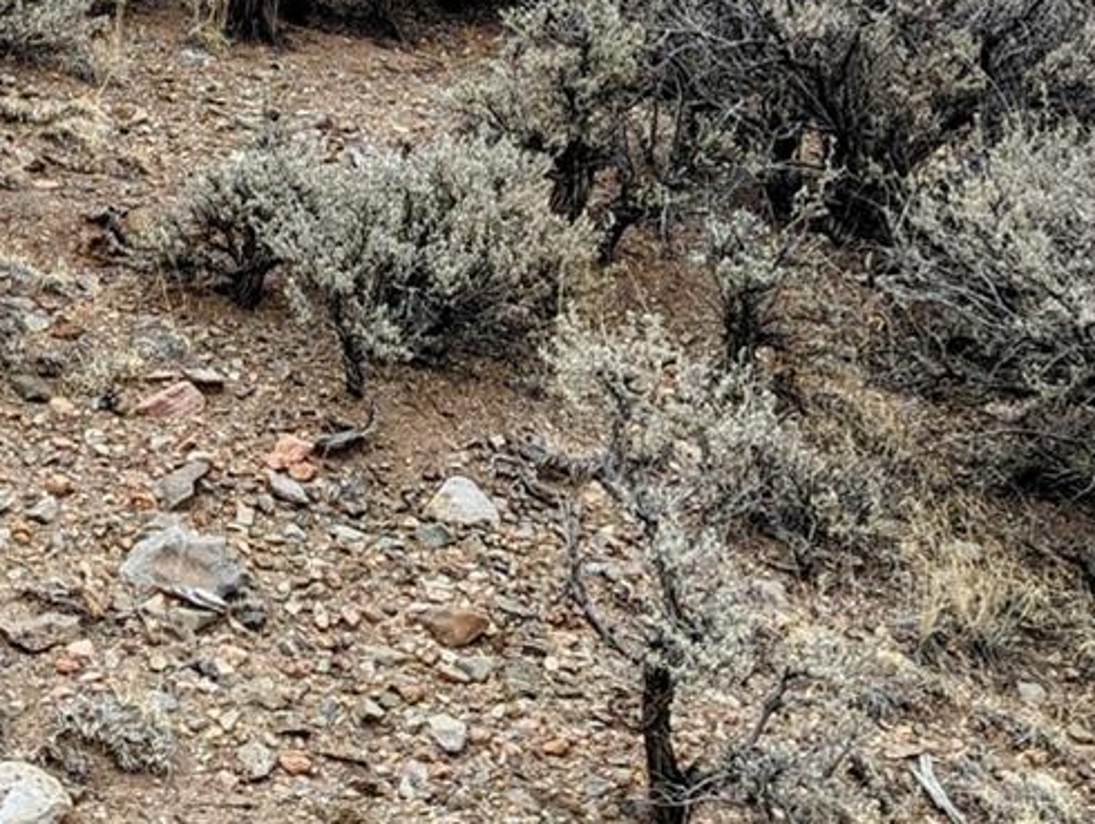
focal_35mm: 78
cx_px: 228
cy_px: -192
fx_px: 2471
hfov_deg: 24.6
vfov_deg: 17.9
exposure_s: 1/110
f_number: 1.85
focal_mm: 6.81
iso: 48
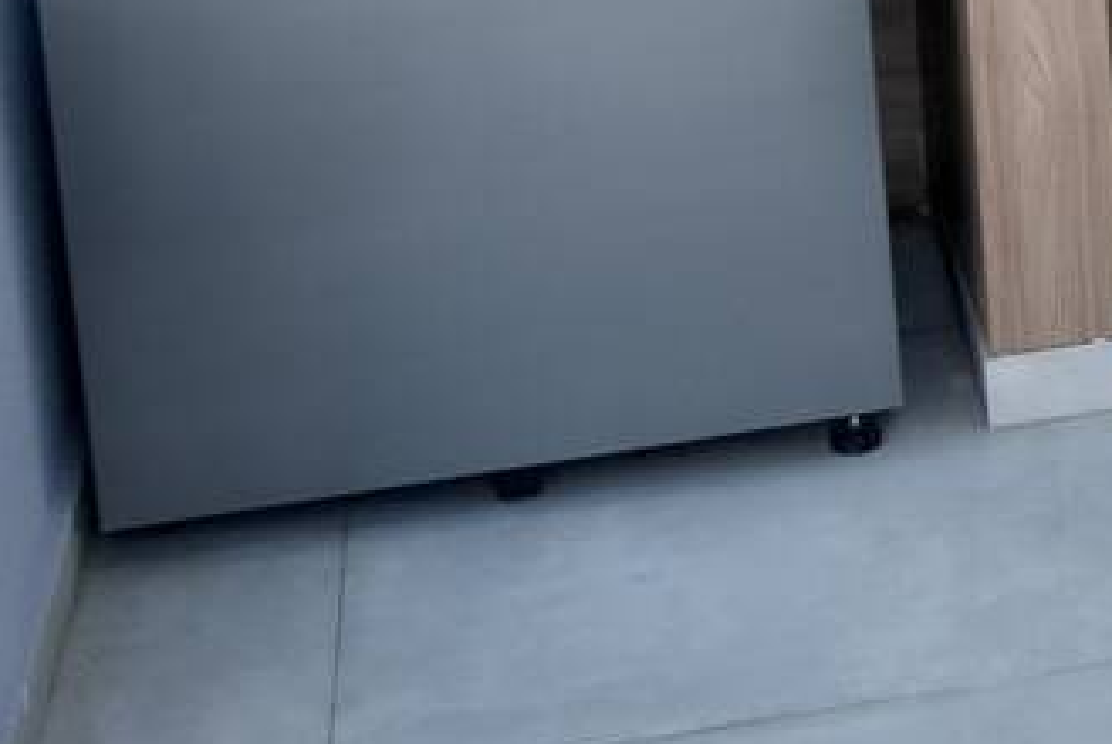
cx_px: 2329
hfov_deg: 14.1
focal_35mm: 118
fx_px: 3648
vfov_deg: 10.8
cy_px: -663
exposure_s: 1/160
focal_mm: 16
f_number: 4
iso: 250
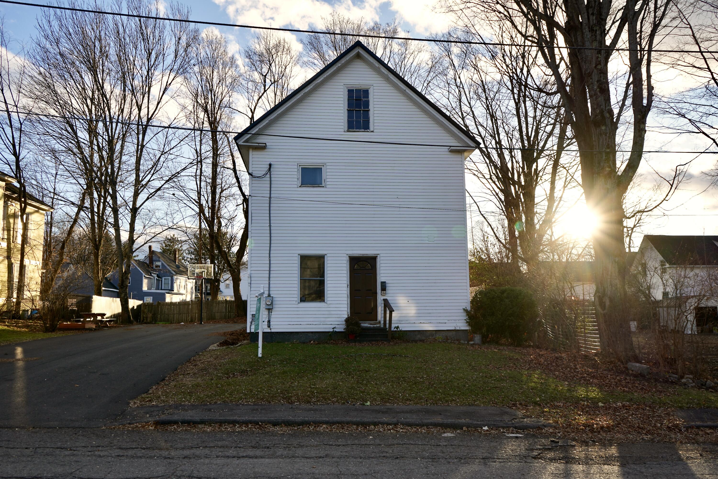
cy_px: 240
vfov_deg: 46.4
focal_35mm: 28
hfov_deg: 65.5
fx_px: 558
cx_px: 359
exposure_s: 1/160
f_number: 6.3
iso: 100
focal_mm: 28
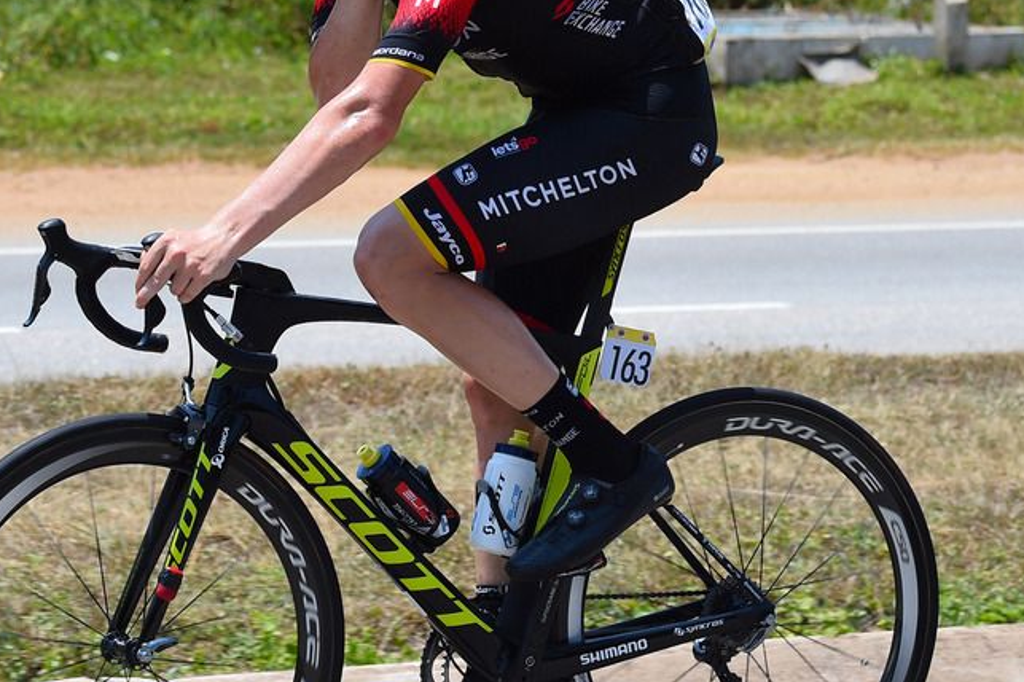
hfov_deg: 11.2
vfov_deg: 7.5
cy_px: 300
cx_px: 408
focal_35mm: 183
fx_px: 5202
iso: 400
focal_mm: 98
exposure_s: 1/1250
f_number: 6.3
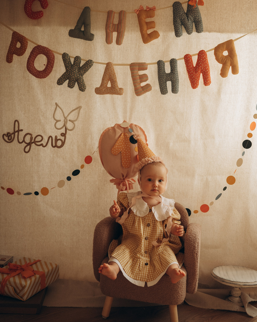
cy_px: 154
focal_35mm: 40
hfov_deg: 37.3
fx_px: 380
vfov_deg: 45.8
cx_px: 129
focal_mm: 35
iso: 200
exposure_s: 1/250
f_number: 2.8
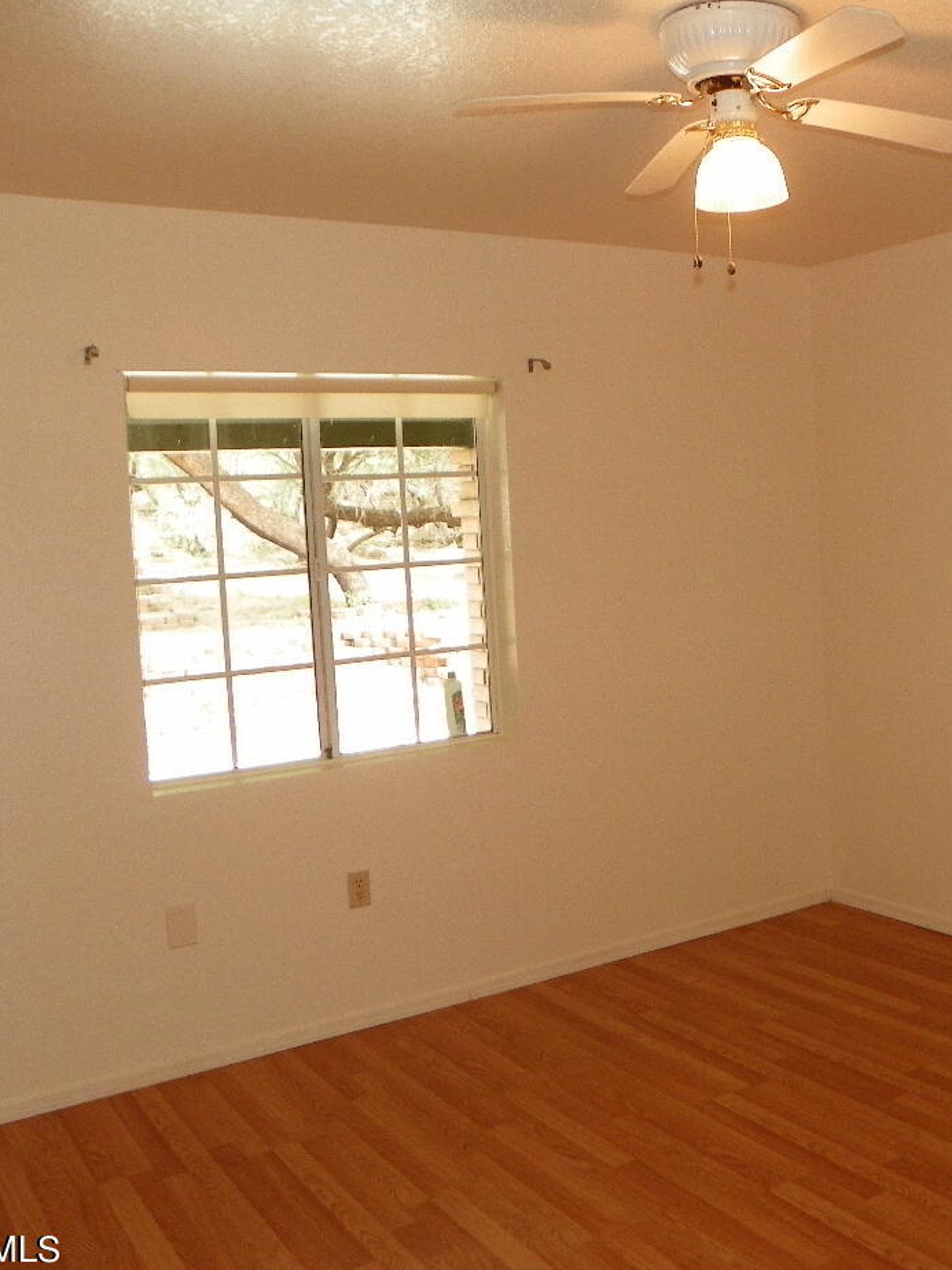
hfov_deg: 38.6
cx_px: 723
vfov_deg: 51.4
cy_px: 647
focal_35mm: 36
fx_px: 1320
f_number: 2.8
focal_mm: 4.6
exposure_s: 1/30
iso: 100
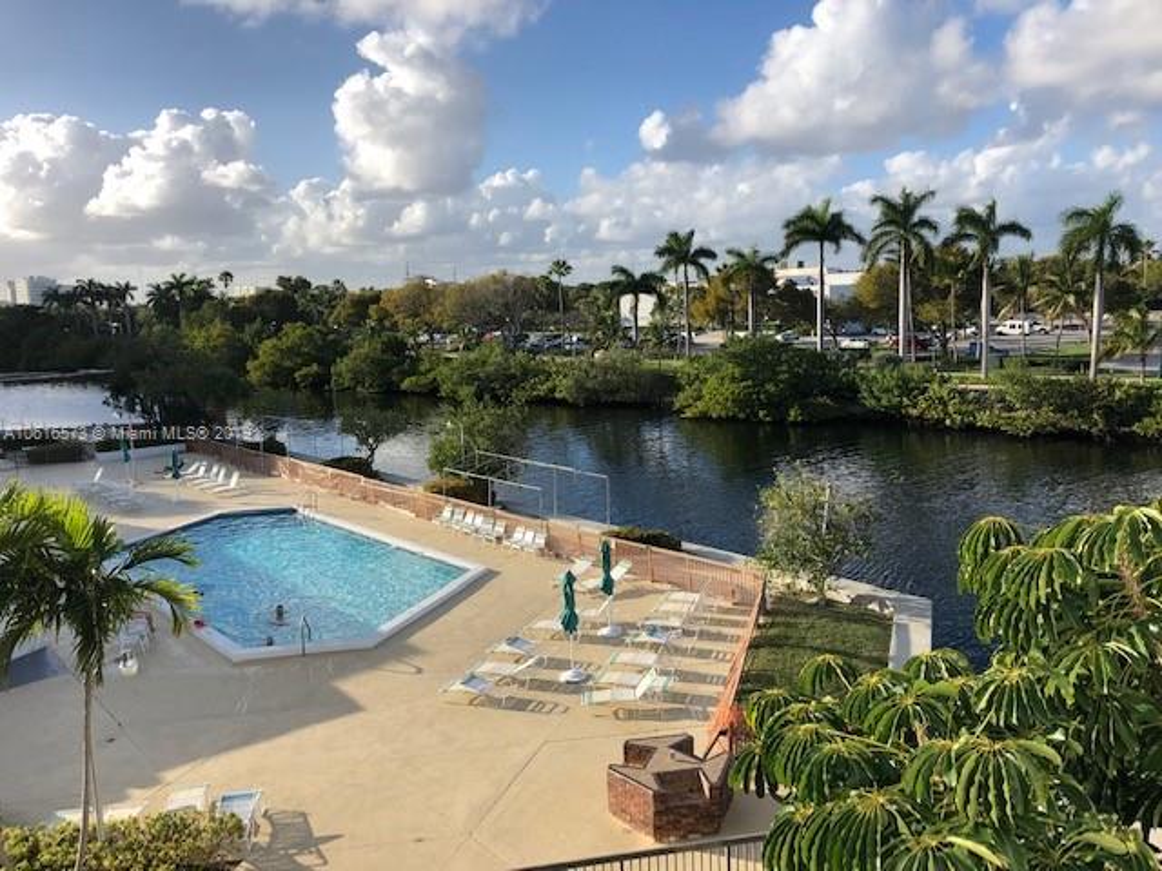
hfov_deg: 63.4
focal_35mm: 28
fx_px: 940
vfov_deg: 49.7
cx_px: 581
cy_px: 436
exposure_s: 1/1675
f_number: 1.8
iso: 20
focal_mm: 3.99
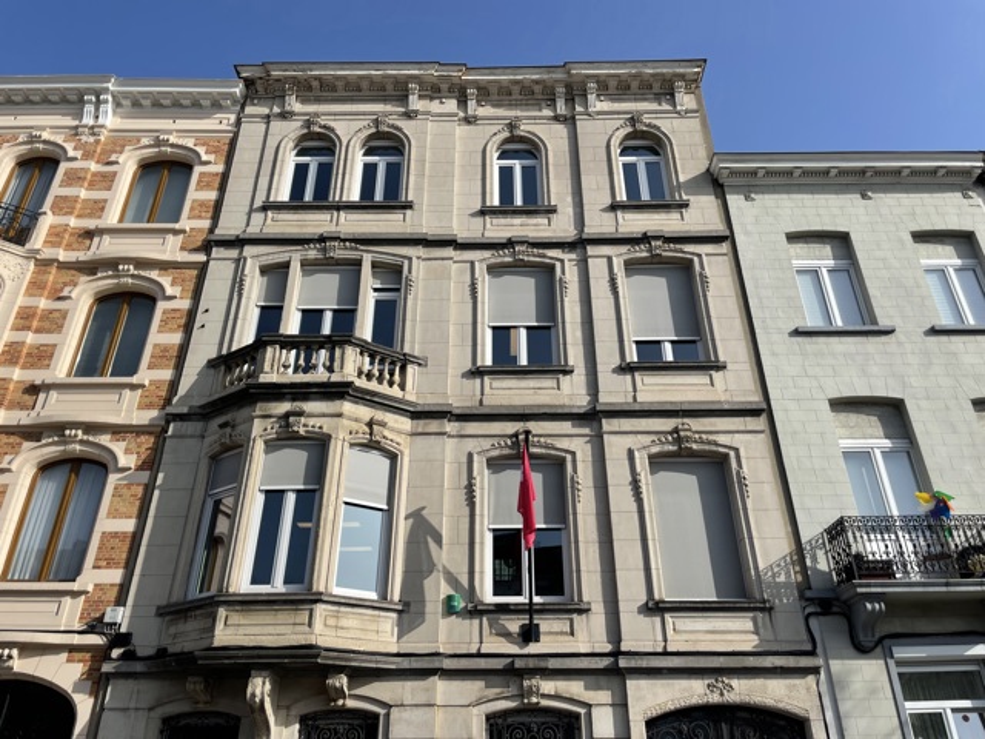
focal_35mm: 26
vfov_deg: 53.1
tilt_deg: +31.2
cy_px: 370
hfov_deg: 67.3
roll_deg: +1.2
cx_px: 492
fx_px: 740
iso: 32
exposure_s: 1/4000
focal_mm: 4.2
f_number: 1.6
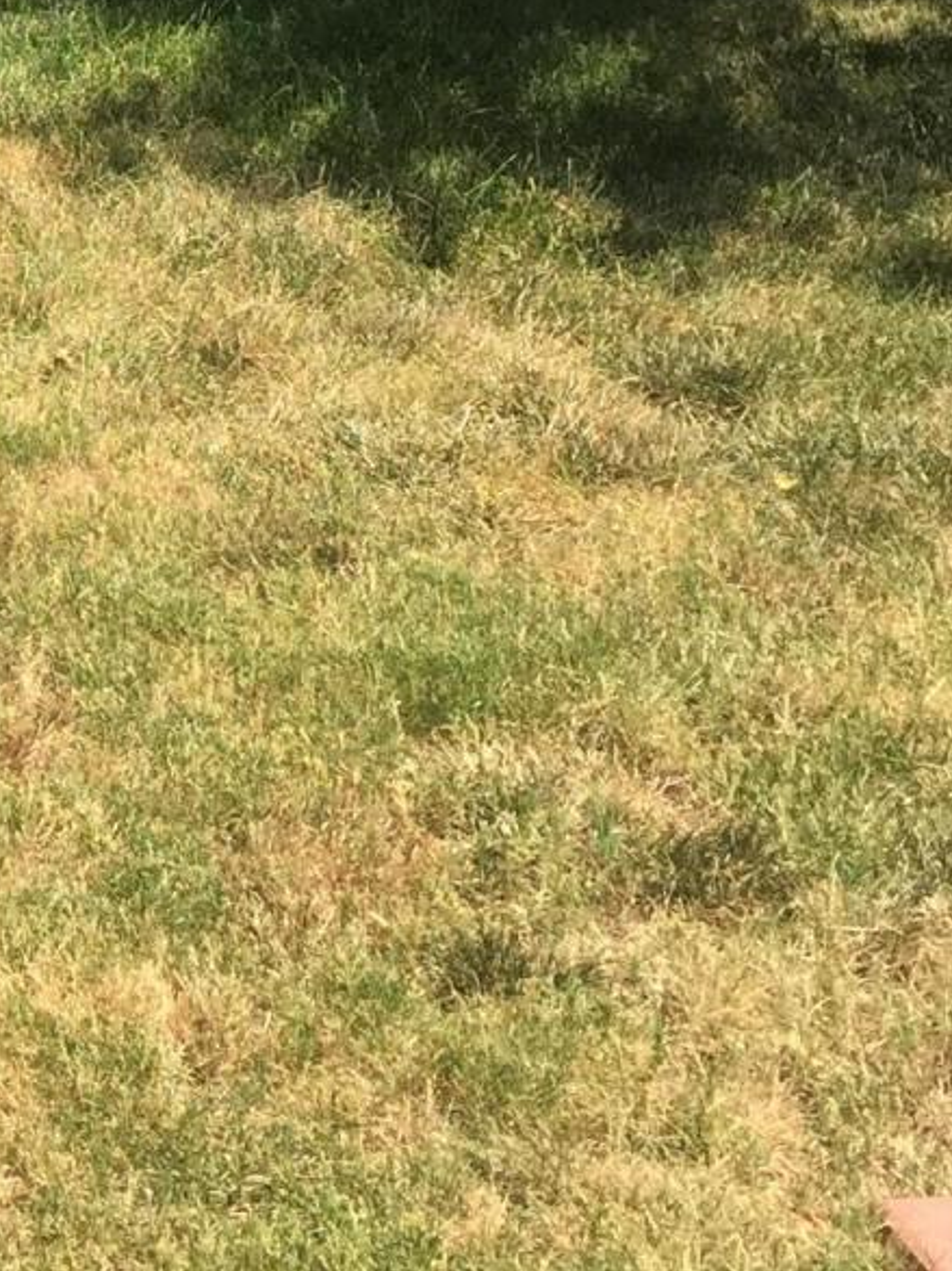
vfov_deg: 19.4
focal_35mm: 99
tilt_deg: -18.0
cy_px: 76
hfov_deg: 13.7
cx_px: -648
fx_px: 3633
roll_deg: -0.3
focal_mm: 4.15
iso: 32
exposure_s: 1/1647
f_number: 2.2
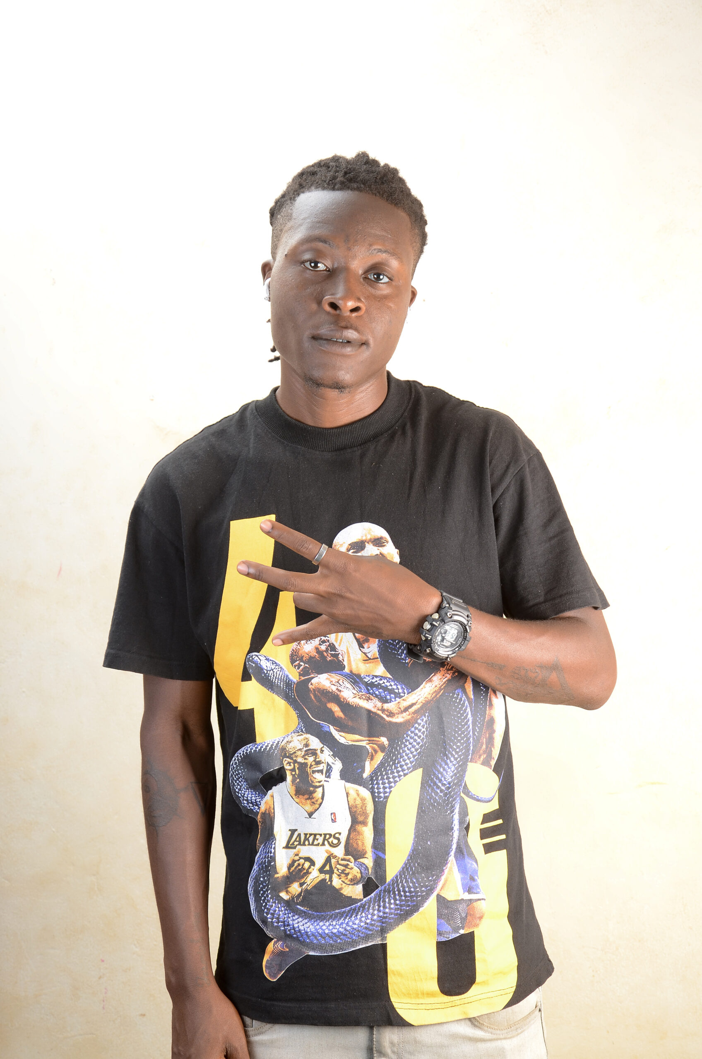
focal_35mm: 60
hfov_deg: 22.5
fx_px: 1763
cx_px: 351
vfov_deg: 33.5
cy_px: 530
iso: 250
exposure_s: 1/125
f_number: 4.5
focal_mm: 40
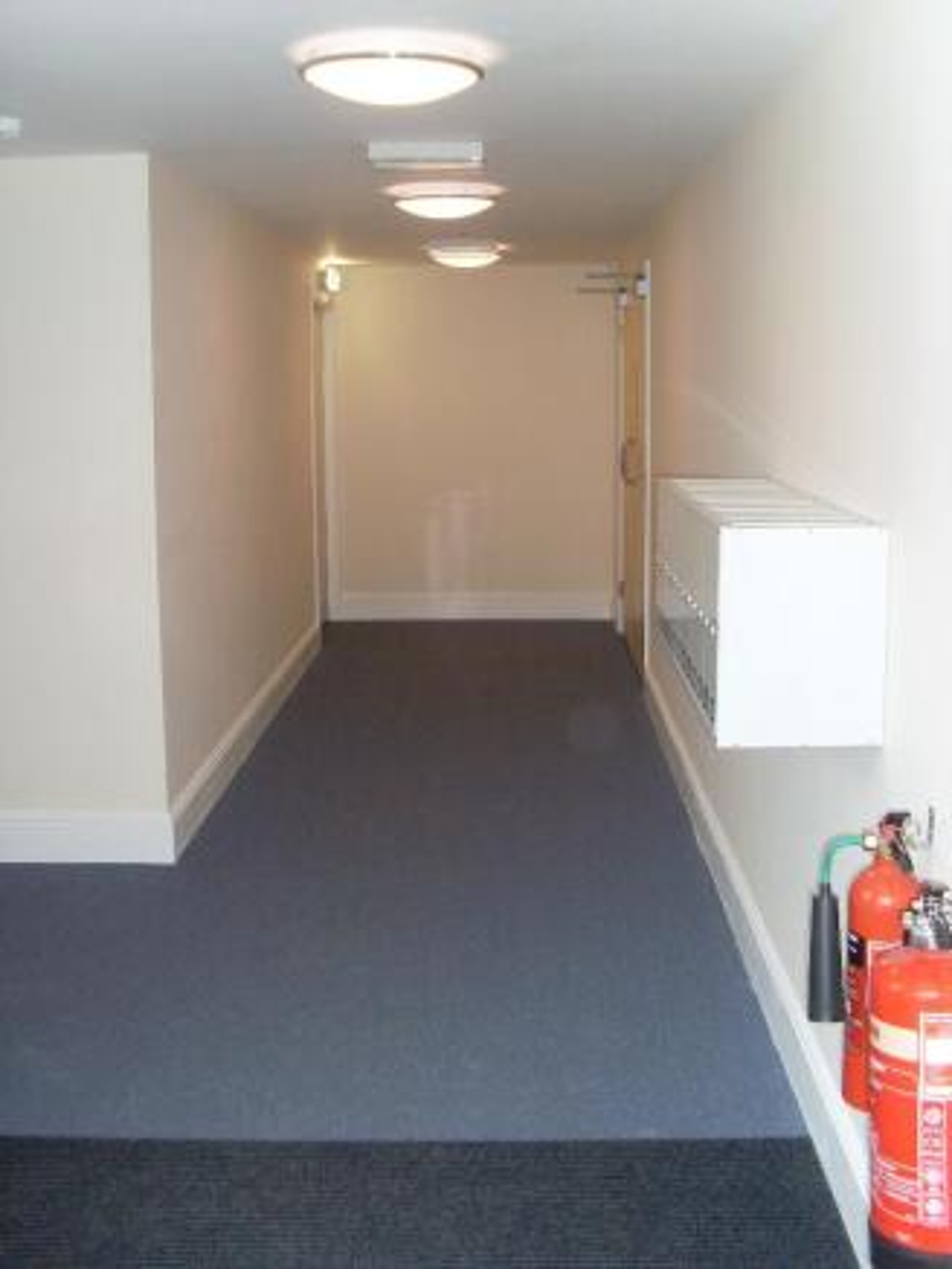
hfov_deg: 37.7
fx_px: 1393
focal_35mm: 38
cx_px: 476
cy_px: 634
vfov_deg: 49.0
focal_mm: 6.3
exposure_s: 1/45
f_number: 3
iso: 120
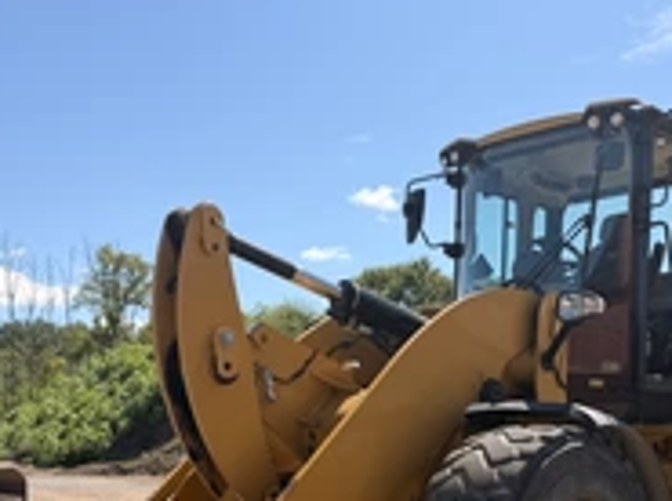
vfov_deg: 26.2
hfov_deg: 36.8
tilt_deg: -4.3
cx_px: 294
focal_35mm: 52
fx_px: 1008
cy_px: 526
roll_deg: +1.7
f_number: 1.78
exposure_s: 1/3953
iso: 80
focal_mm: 6.76
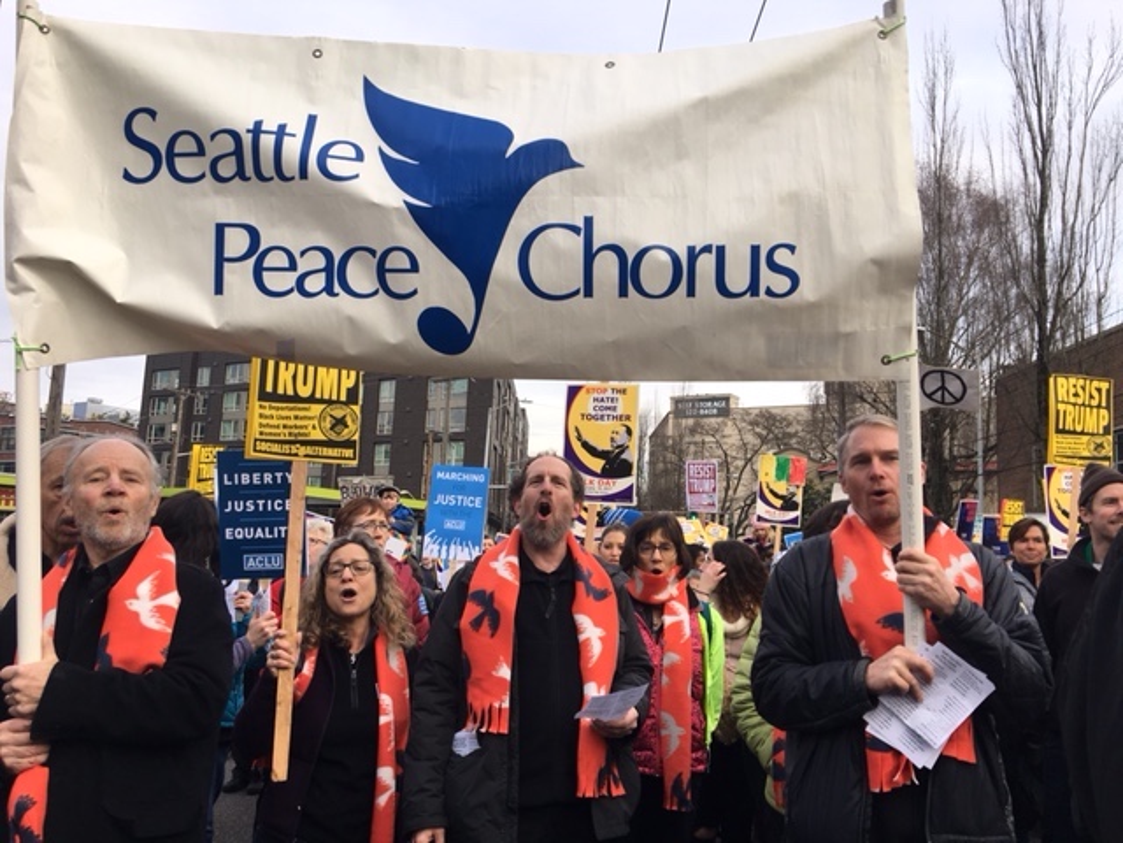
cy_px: 422
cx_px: 562
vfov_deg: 48.2
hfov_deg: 61.7
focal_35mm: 29
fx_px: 941
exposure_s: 1/422
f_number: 2.2
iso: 25
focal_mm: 4.15
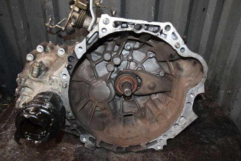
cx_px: 120
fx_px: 241
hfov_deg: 53.2
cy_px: 80
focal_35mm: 36
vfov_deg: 36.8
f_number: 5.6
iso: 1600
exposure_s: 1/60
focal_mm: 24
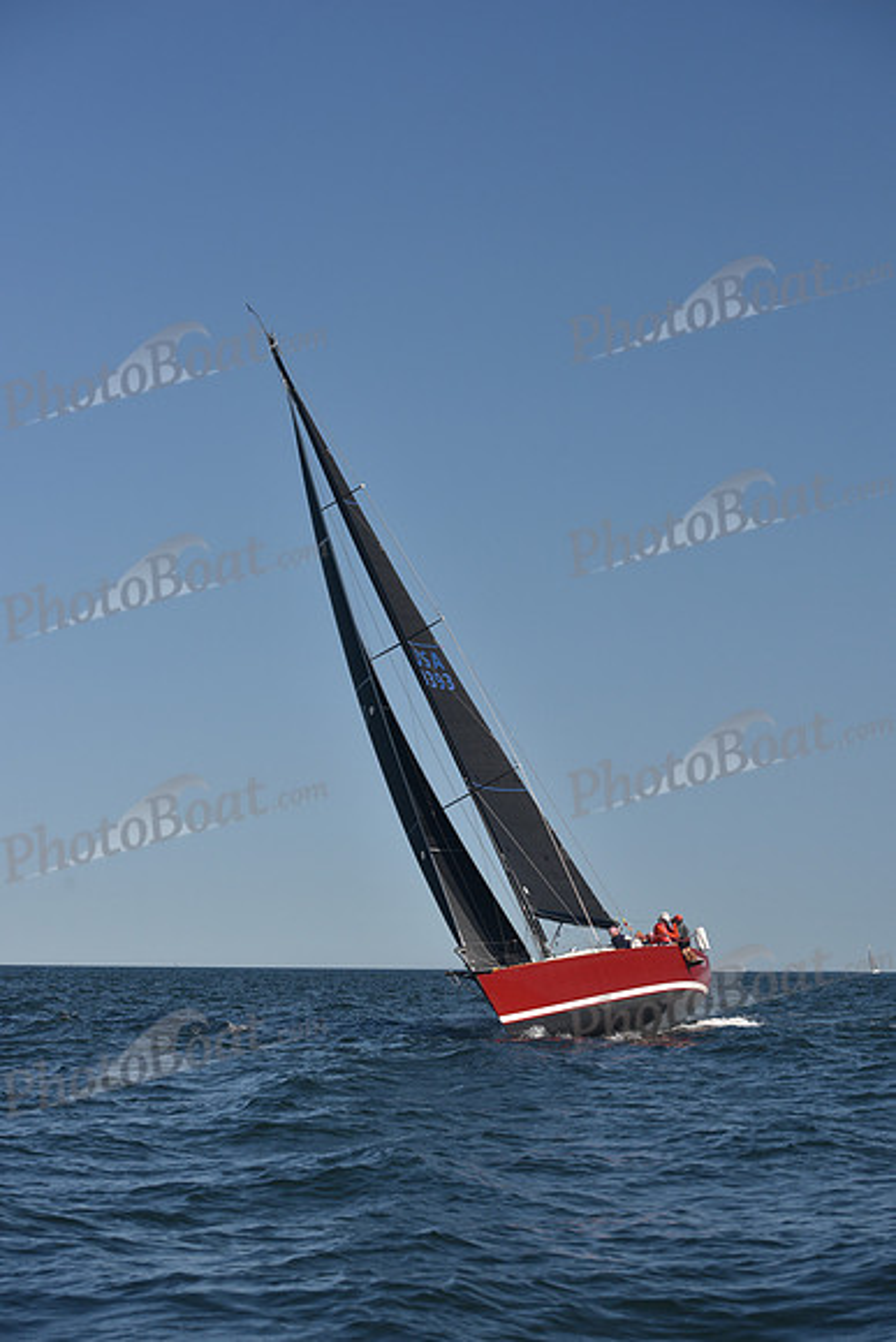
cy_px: 671
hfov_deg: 19.5
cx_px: 448
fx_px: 2612
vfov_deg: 28.8
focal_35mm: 70
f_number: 6.3
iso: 250
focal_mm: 70
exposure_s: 1/800
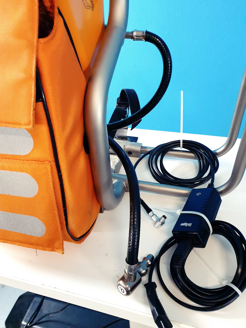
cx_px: 123
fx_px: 246
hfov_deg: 53.1
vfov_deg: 67.3
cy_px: 164
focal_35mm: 26
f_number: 2.4
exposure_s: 1/50
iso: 500
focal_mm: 4.3
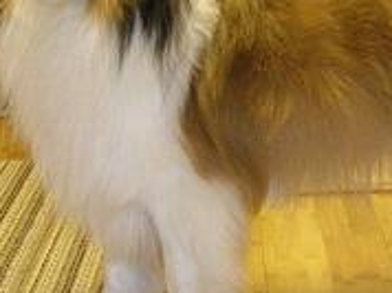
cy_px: 120
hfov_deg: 20.6
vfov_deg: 15.5
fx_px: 1074
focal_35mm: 95
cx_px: 266
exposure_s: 1/18.5
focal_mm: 5.8
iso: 400
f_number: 2.8
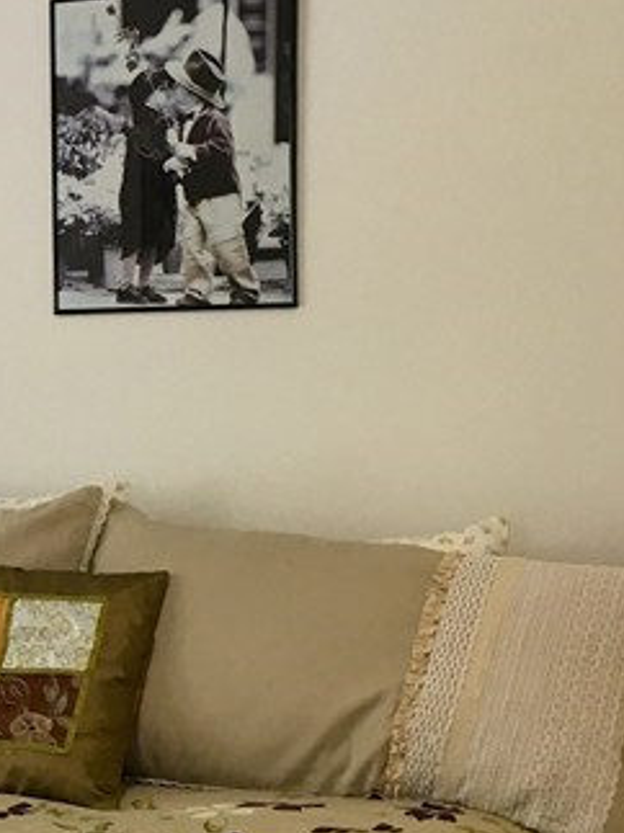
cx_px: -260
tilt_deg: -5.5
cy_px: 531
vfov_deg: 21.3
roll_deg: -0.2
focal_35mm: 92
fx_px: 2213
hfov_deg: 15.1
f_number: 2.2
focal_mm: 4.15
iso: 80
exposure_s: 1/30
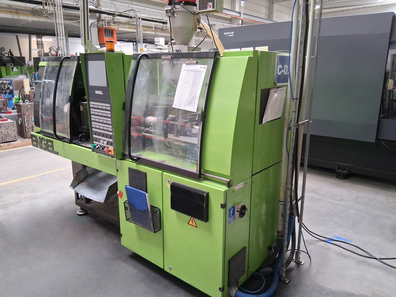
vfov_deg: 53.1
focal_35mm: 26
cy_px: 148
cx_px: 198
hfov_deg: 67.3
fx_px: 298
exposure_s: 1/100
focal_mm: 3.98
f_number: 1.8
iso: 250
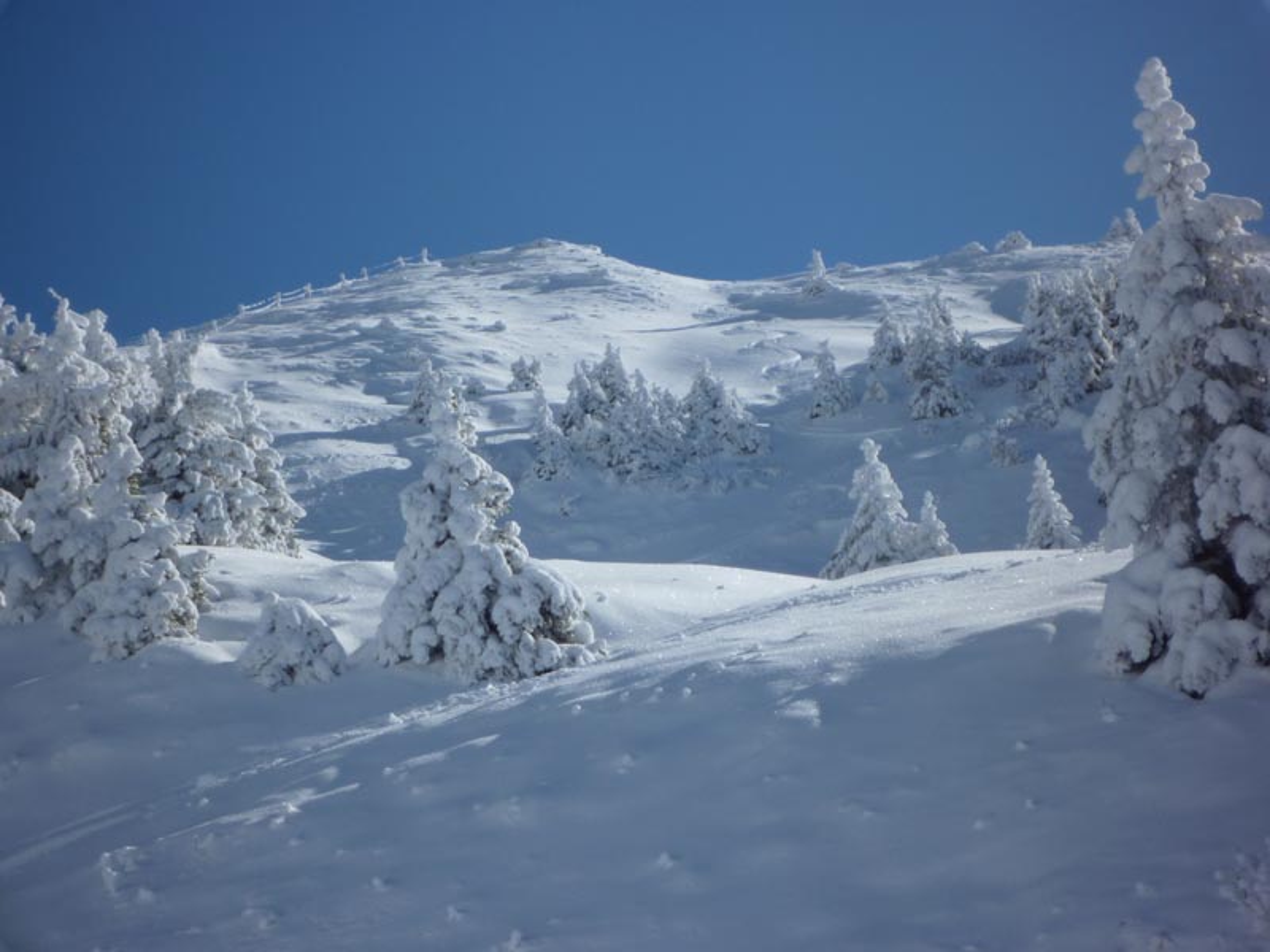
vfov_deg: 11.9
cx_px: 635
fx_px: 4586
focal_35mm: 125
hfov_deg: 15.8
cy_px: 476
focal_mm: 22
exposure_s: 1/640
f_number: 6.3
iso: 80
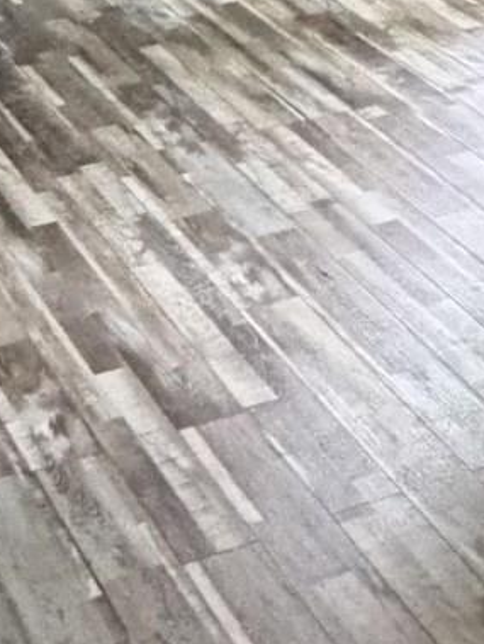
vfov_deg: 22.4
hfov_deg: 17.4
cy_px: 63
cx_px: 165
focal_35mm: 85
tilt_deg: -21.1
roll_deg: +2.7
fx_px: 1582
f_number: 2.2
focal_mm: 2.22
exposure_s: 1/40
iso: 1250
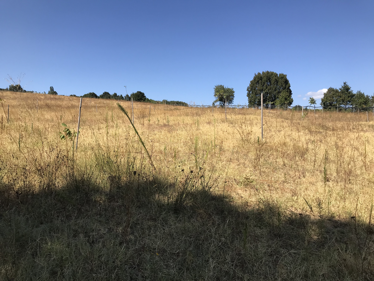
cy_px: 140
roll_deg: -0.5
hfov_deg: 63.4
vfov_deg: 49.7
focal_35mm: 28
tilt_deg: -1.9
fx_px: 303
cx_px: 187
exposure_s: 1/1996
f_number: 1.8
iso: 20
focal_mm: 3.99
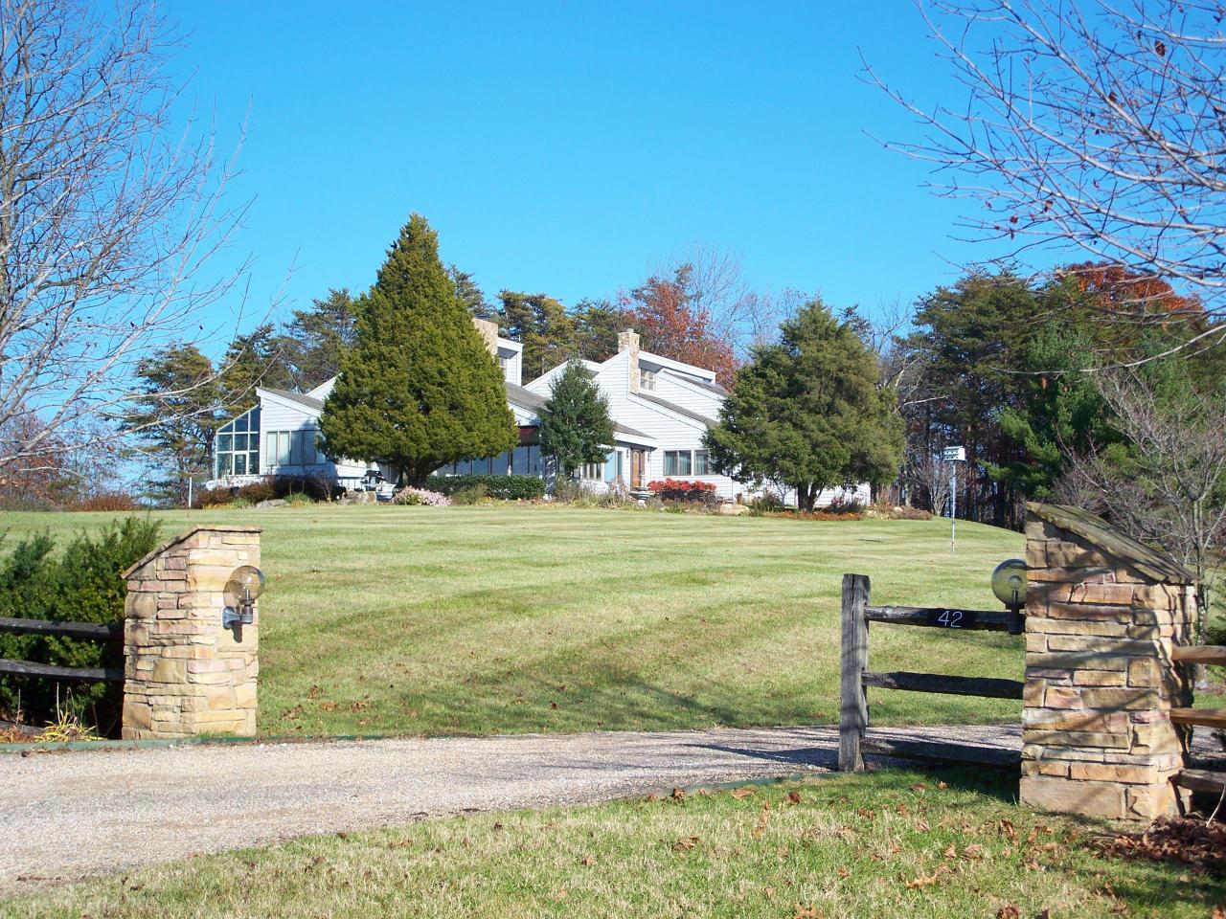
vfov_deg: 24.8
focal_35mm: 59
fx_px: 2090
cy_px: 460
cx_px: 613
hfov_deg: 32.7
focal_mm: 12.6
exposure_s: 1/640
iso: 64
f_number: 3.2
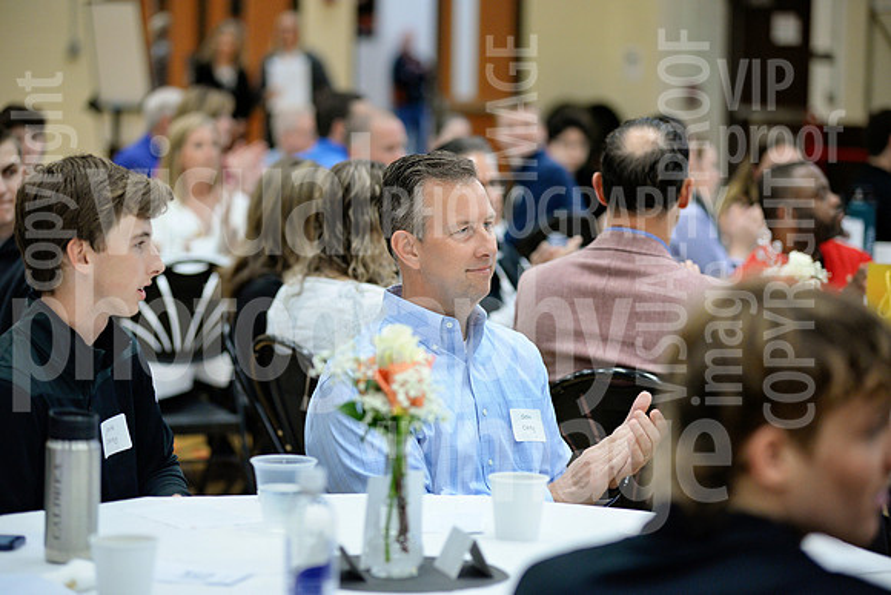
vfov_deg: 12.5
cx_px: 446
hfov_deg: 18.6
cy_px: 298
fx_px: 2723
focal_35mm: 110
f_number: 2.8
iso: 2000
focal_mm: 110
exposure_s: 1/400
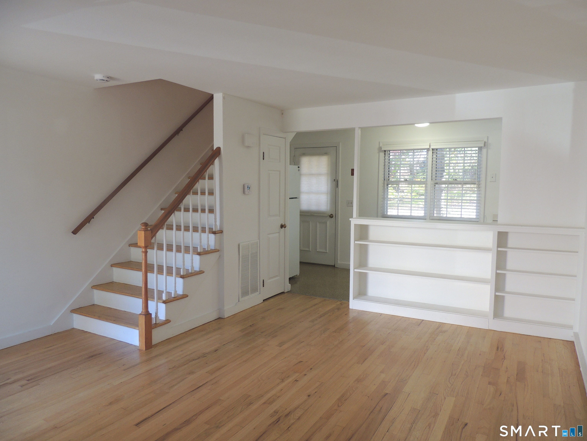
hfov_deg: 71.6
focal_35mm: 24
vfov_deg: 56.8
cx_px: 294
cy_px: 220
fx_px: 407
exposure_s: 1/30
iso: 125
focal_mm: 4.3
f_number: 3
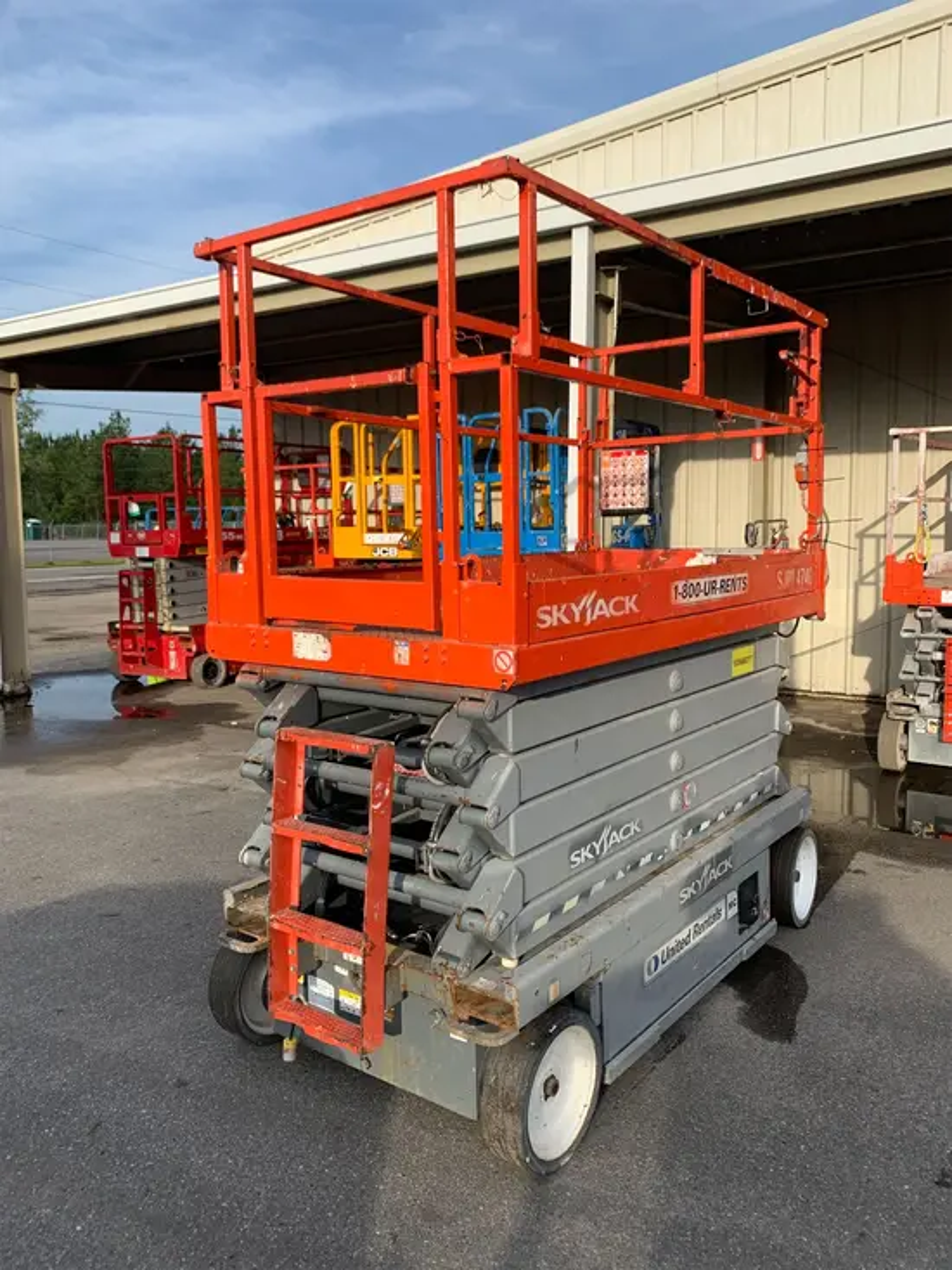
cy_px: 635
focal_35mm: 26
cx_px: 476
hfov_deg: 53.1
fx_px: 953
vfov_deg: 67.3
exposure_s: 1/1088
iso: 25
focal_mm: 4.25
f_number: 1.8
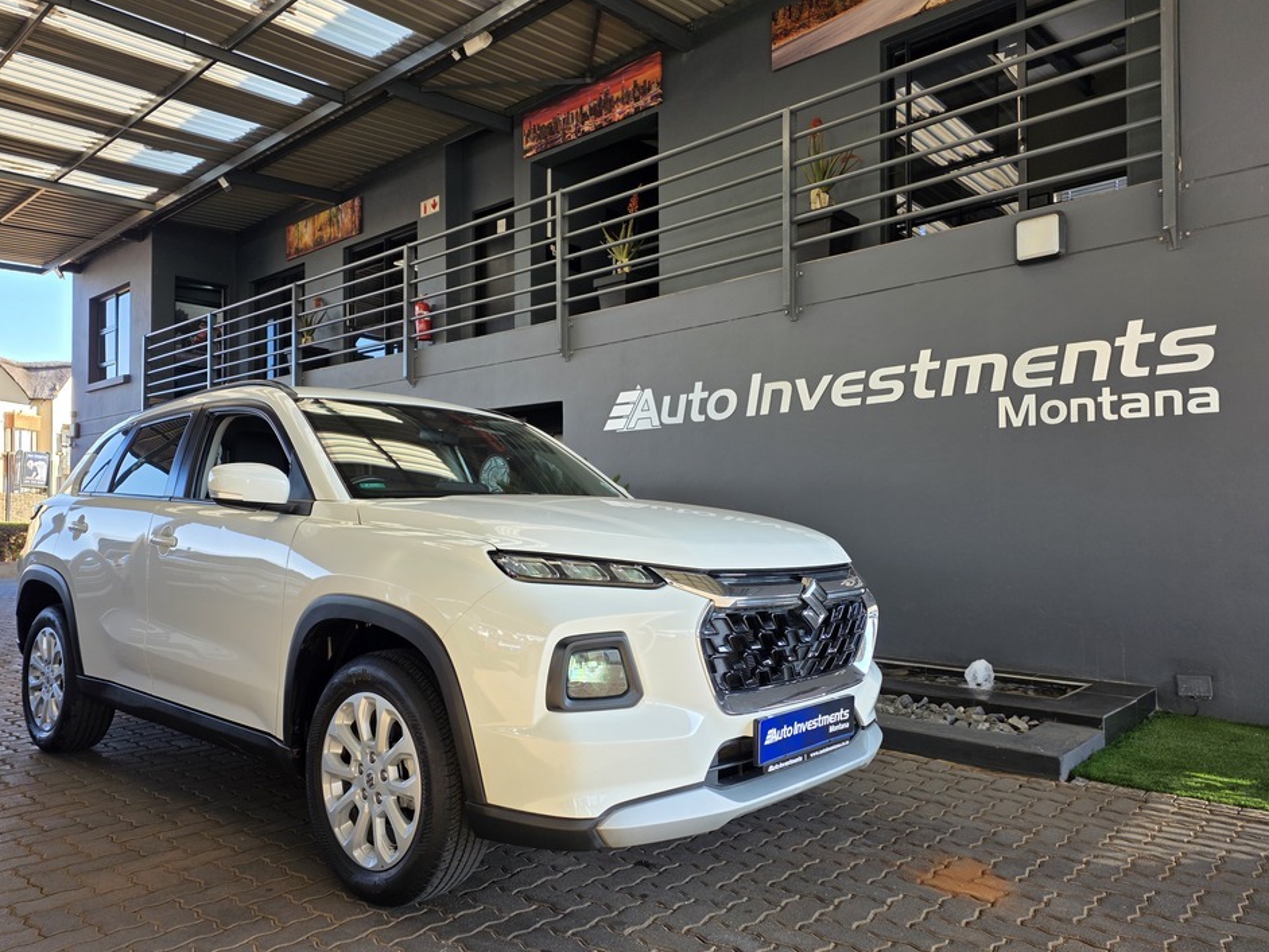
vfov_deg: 54.9
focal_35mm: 25
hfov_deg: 69.4
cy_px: 500
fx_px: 917
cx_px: 620
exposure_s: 1/68
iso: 16
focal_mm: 6.25
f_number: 1.7
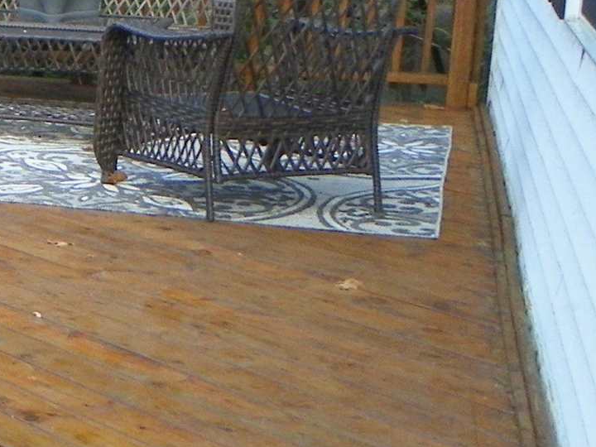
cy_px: -8
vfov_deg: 13.2
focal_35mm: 111
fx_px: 1911
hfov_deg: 15.3
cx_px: -483
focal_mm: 4.6
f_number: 2.8
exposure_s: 1/160
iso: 64
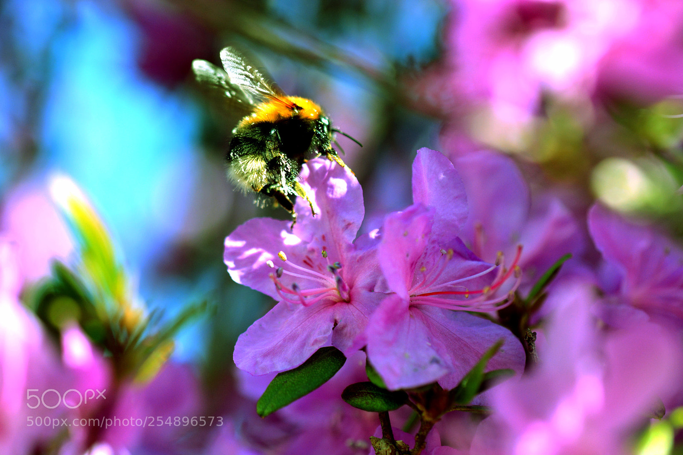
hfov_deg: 15.2
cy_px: 228
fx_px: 2561
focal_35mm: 135
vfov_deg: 10.2
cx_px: 342
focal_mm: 90
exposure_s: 1/1000
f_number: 4
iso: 400
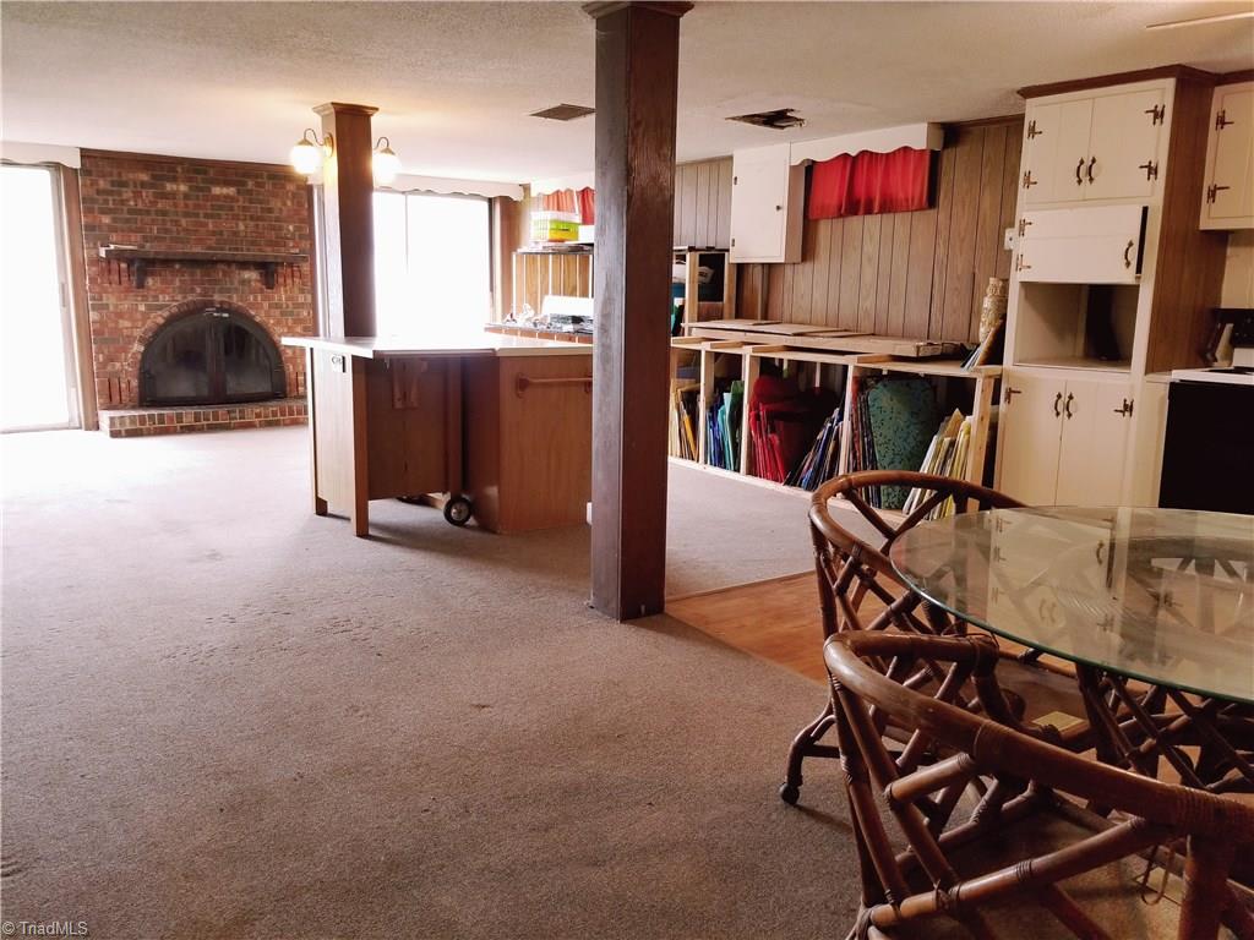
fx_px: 942
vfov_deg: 53.1
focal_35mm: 26
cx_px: 627
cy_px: 470
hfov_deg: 67.3
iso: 200
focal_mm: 4.25
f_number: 1.7
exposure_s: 1/30
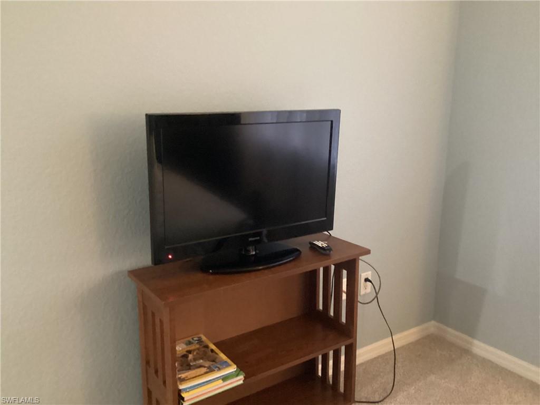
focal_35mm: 31
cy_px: 202
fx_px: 484
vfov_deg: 45.4
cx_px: 270
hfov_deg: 58.4
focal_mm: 3.3
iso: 640
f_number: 2.4
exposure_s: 1/20
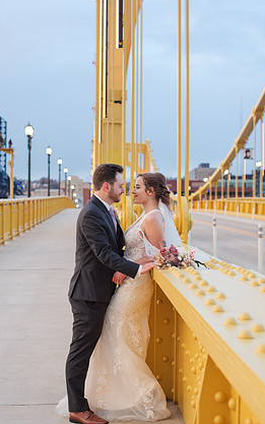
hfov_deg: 23.6
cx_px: 119
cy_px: 216
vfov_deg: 36.9
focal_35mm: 55
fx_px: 635
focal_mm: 50
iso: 800
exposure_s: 1/400
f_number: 3.5
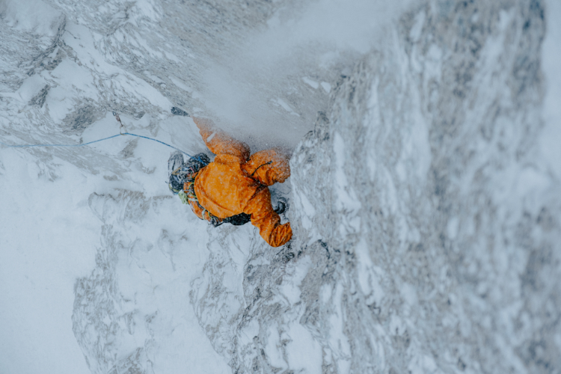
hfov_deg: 24.5
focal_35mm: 83
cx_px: 280
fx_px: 1293
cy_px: 187
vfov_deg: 16.5
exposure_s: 1/550
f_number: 3.6
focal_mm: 55
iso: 200
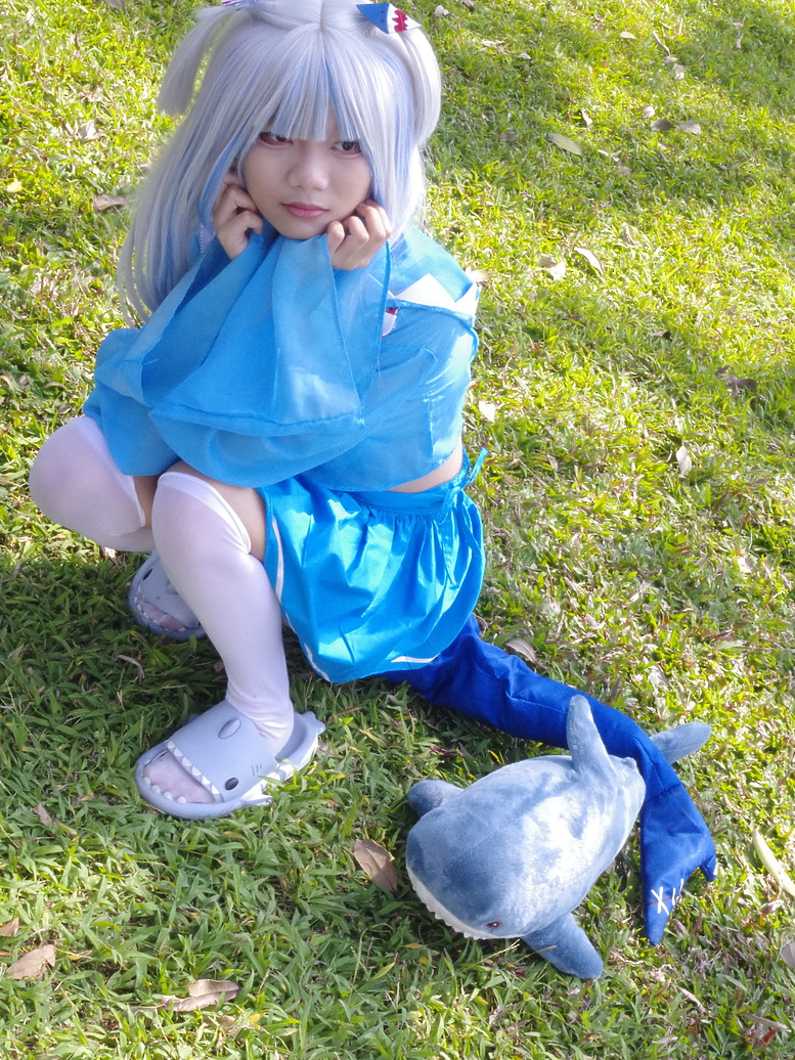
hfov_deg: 23.1
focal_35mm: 64
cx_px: 398
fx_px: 1946
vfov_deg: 30.5
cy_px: 481
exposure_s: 1/60
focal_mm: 39
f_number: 4.5
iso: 2000
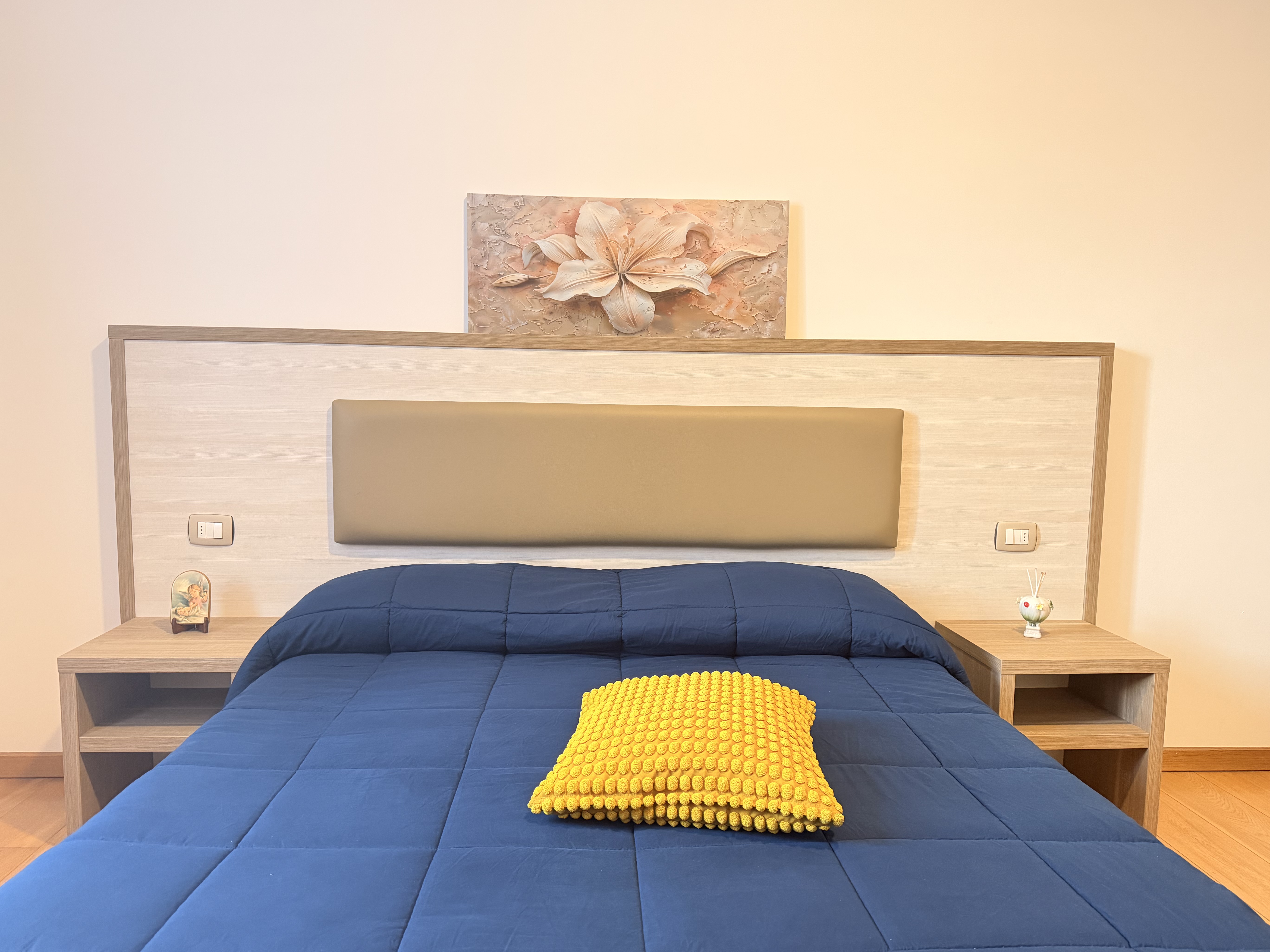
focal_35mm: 25
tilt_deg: -5.9
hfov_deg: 69.4
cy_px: 478
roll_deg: -1.0
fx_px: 917
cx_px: 625
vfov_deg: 54.9
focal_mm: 6.76
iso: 500
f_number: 1.78
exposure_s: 1/50
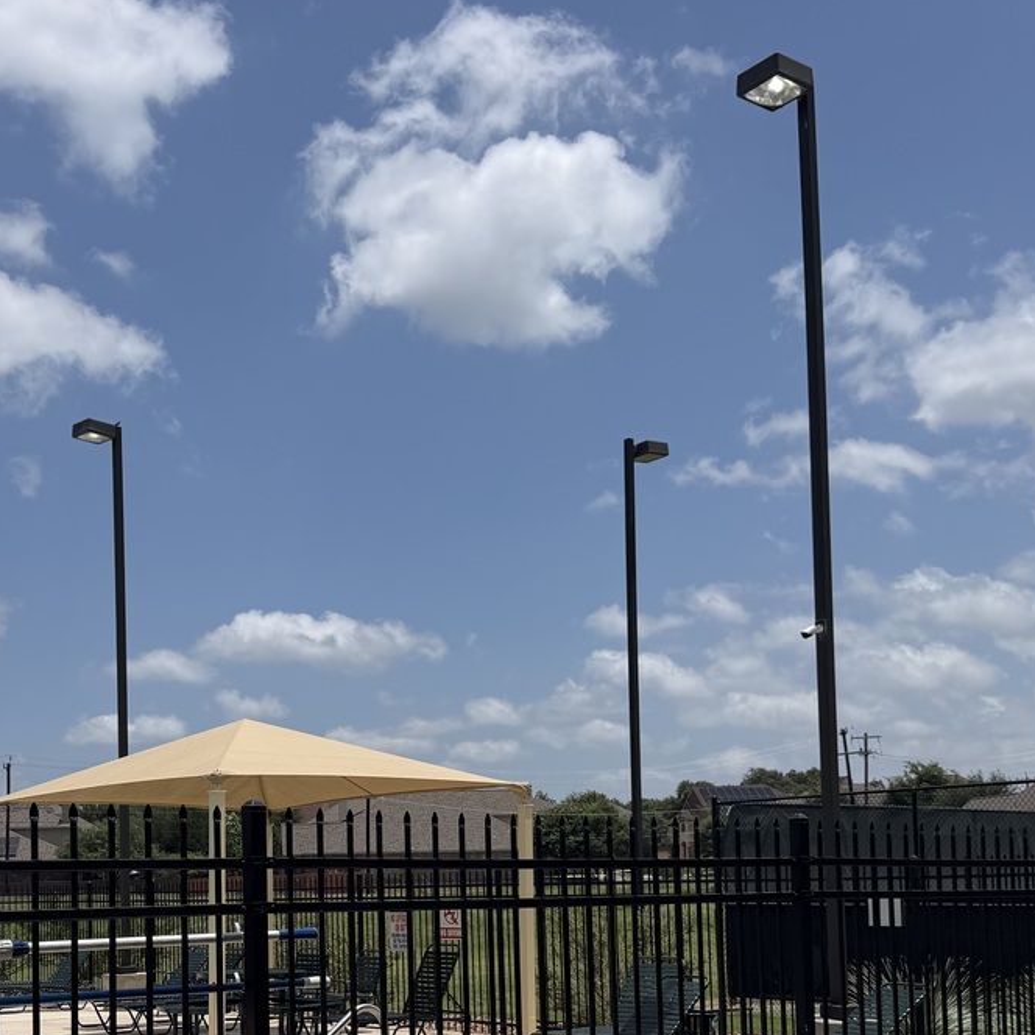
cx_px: 371
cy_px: 811
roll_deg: +1.1
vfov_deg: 35.7
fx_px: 1556
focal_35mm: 46
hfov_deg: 36.5
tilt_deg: +3.2
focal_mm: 6.76
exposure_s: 1/9091
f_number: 1.78
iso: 80
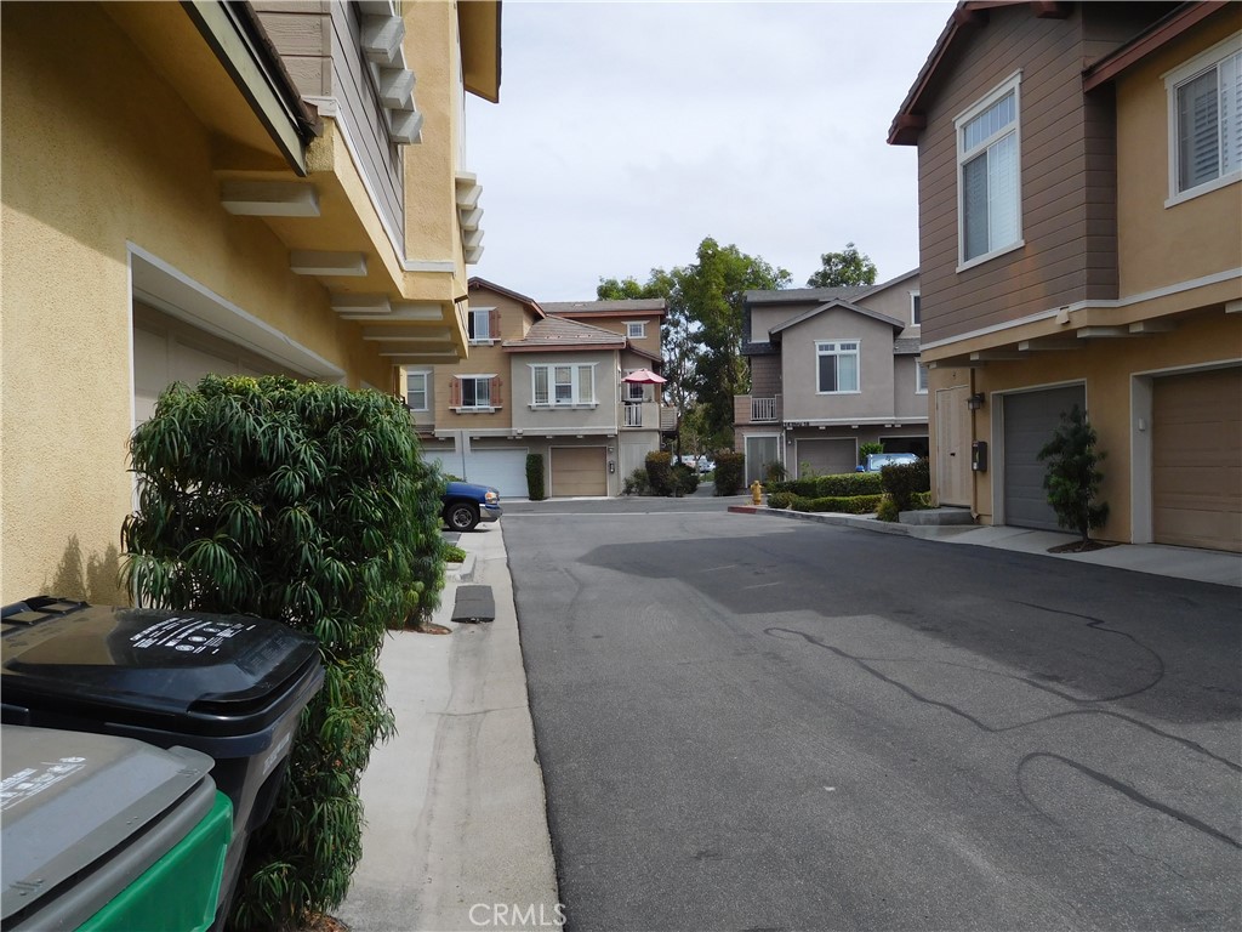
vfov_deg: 54.9
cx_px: 621
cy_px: 466
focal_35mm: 25
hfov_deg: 69.4
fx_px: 897
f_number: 3.4
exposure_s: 1/1500
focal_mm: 4.5
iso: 125
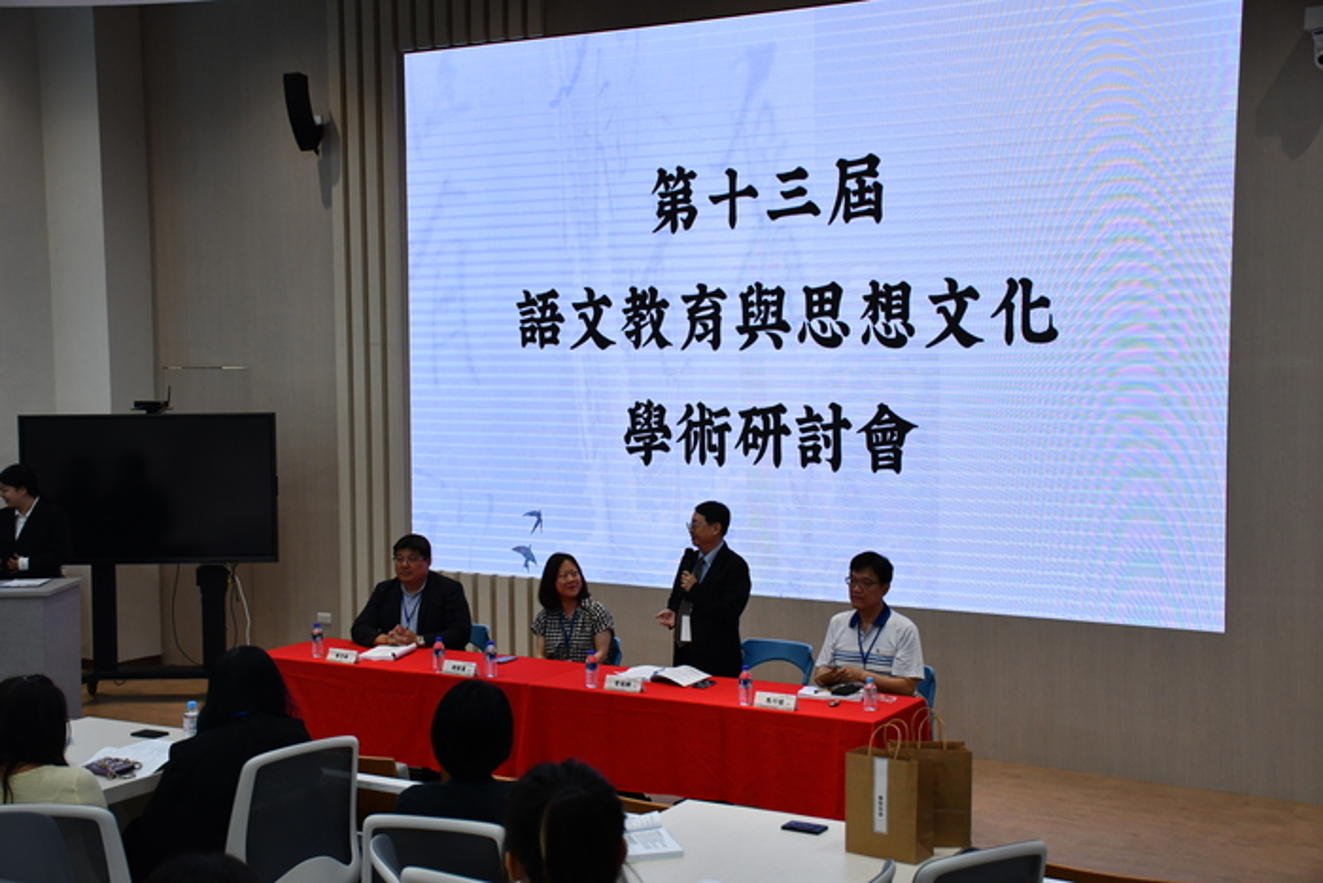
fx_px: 1654
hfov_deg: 43.6
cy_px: 442
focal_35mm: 45
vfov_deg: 29.9
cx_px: 662
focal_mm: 30
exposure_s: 1/160
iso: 800
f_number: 4
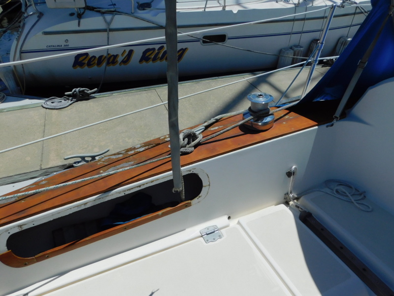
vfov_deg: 58.9
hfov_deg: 73.9
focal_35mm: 23
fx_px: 262
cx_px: 197
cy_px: 148
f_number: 6
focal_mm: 4
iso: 125
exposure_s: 1/1000
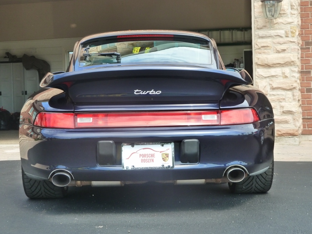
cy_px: 117
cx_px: 156
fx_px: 703
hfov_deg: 25.0
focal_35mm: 78
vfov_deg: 18.9
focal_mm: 12.8
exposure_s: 1/160
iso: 200
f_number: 4.2
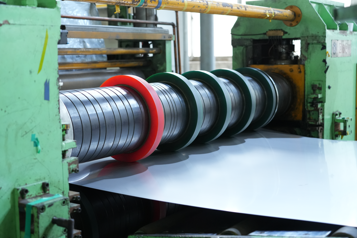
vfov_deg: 26.0
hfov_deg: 38.2
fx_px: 516
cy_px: 119
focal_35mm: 52
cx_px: 178
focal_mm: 52
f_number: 4
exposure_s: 1/100
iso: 4000
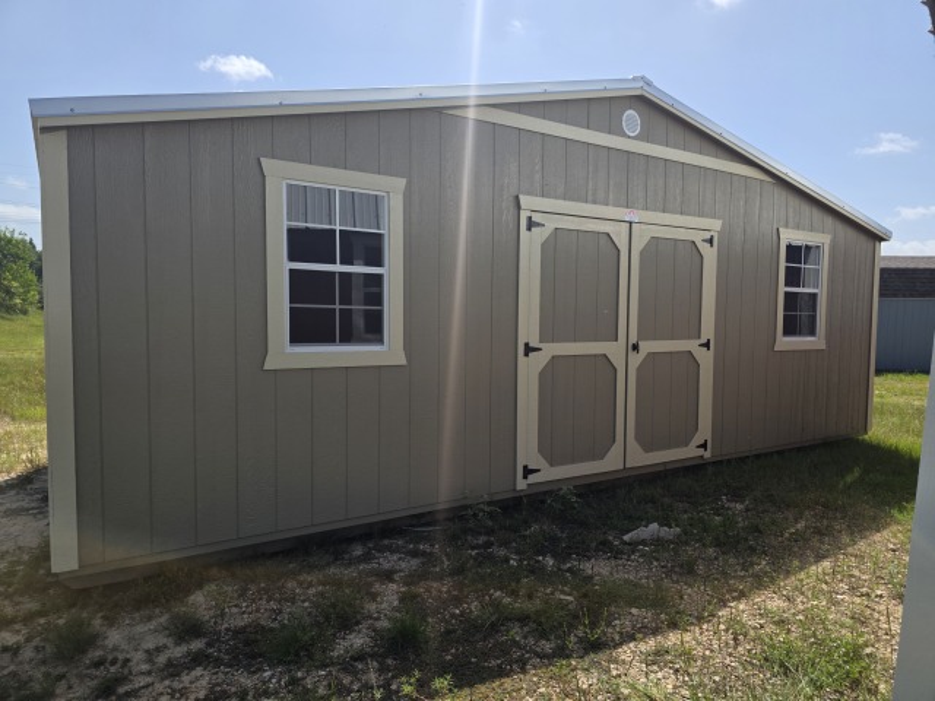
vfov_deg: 58.9
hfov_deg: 73.9
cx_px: 468
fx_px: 621
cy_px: 350
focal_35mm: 23
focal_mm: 6.3
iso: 80
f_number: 1.7
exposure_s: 1/5017
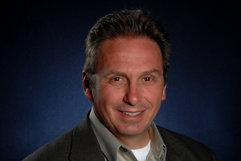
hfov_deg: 10.1
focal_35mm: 202
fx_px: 1357
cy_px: 80
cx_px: 120
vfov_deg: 6.8
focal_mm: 135
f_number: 16
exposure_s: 1/125
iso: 160
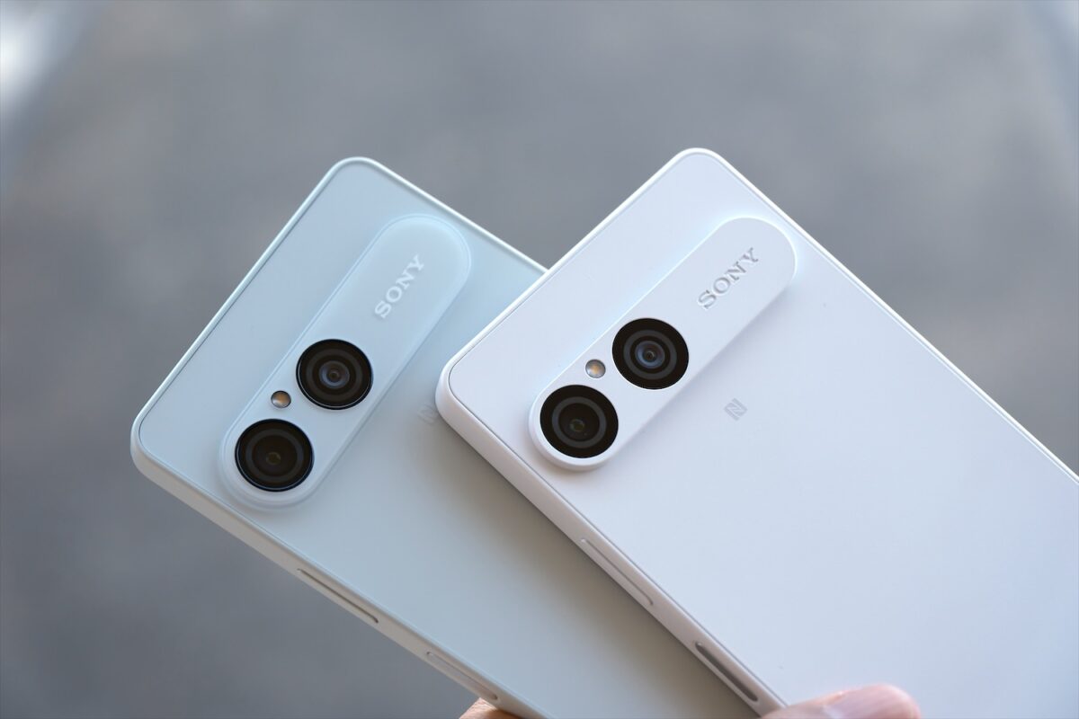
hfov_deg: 28.1
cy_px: 360
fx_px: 2158
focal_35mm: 72
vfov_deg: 18.9
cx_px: 540
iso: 160
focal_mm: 48.2
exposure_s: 1/170
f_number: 4
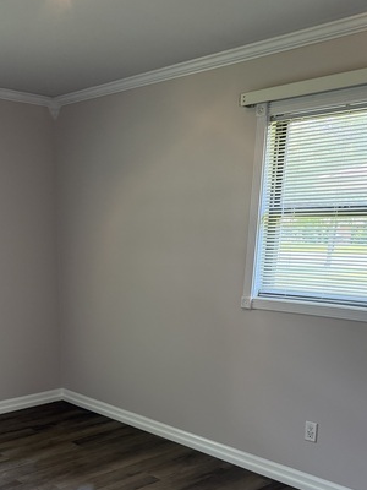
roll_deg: +0.1
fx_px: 565
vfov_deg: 44.3
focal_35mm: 40
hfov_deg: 35.4
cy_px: 398
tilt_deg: -17.1
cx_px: 109
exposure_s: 1/120
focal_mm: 6.76
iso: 320
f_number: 1.78
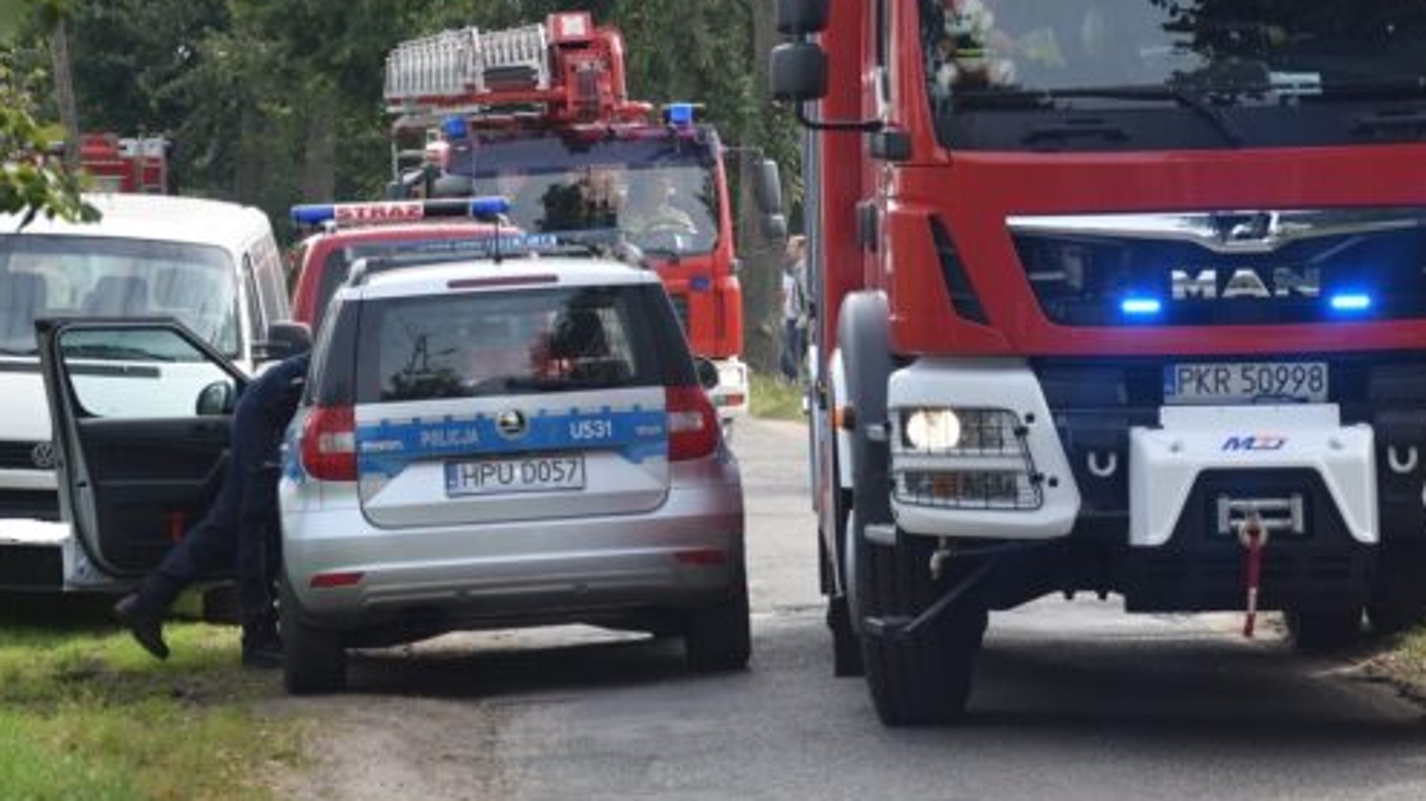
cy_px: 141
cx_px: 703
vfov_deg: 6.6
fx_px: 6910
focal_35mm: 183
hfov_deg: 11.8
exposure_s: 1/1000
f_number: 5.3
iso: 450
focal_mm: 75
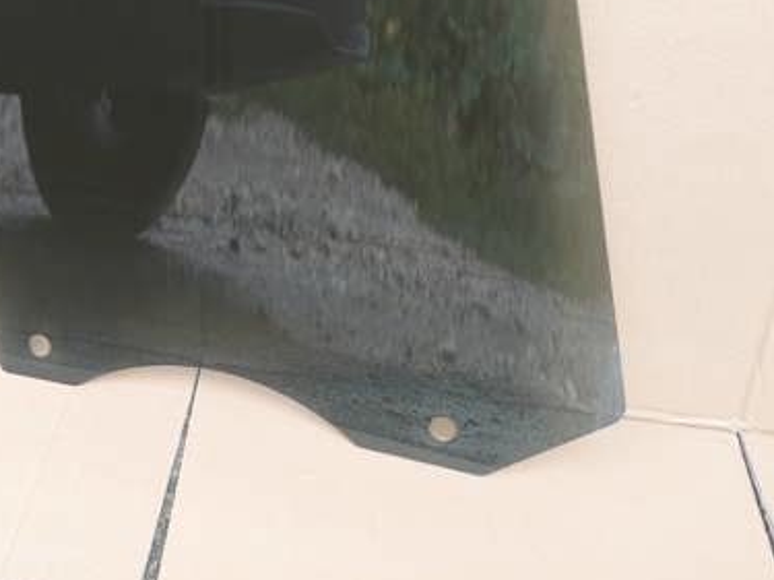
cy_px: 99
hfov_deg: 44.1
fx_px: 916
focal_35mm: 41
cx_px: 184
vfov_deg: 33.9
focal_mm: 5.23
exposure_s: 1/60
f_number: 1.8
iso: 80
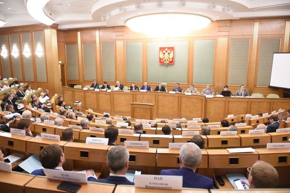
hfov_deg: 73.8
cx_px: 145
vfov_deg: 53.1
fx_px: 193
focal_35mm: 24
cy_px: 96
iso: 3200
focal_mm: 24
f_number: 2.8
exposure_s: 1/250
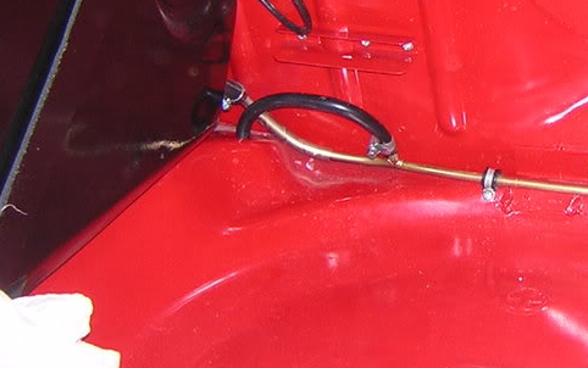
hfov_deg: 24.6
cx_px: 554
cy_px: 24
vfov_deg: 15.9
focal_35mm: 81
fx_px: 1299
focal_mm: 4.7
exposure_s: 1/60.1
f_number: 2.6
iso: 144
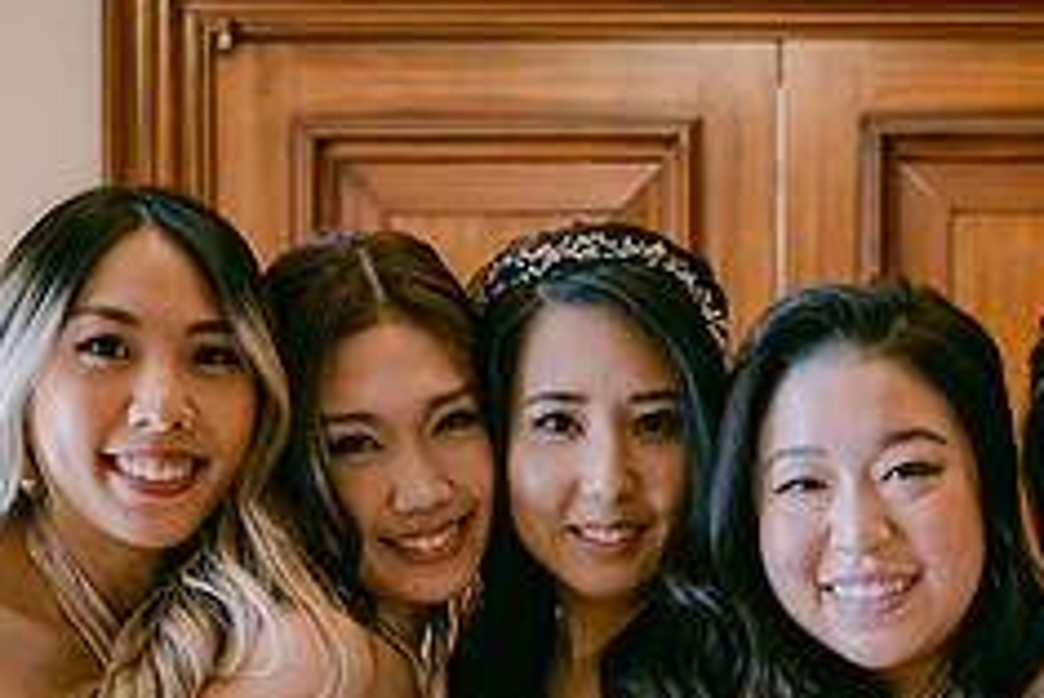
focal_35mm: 69
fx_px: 2002
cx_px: 671
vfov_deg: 18.8
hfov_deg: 29.1
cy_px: 805
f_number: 2.8
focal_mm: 28
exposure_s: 1/40
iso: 100
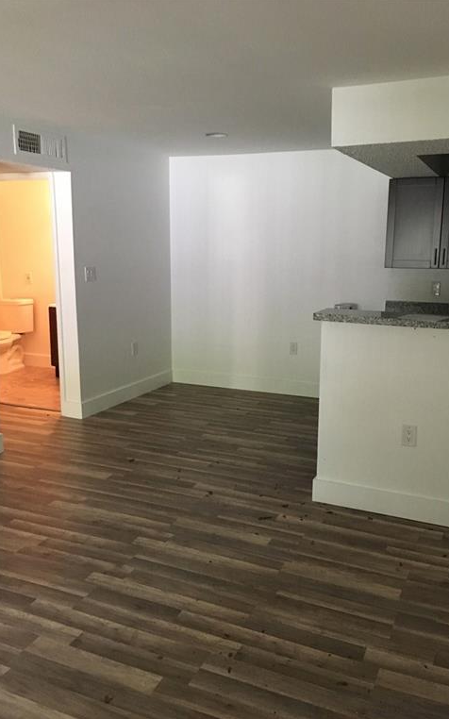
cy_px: 359
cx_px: 237
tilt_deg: -11.2
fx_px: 607
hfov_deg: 40.6
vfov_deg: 61.2
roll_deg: +0.0
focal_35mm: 31
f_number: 2.2
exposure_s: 1/30
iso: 200
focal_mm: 4.15
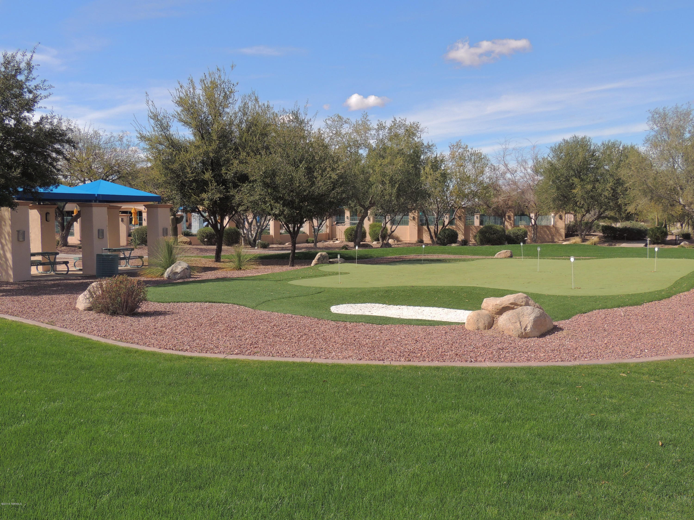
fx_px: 662
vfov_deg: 42.9
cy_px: 260
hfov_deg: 55.4
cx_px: 347
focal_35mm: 33
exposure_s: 1/1000
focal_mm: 5.8
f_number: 3.2
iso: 100
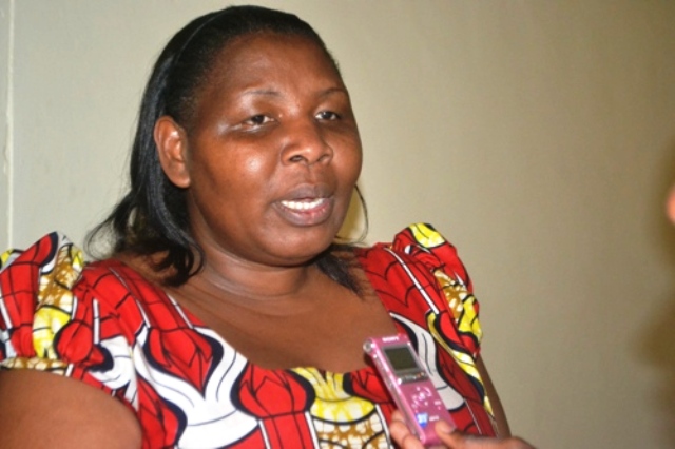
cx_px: 338
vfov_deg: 16.5
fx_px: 1546
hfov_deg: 24.6
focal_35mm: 82
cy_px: 224
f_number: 5.6
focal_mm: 55
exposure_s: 1/60
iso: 3200
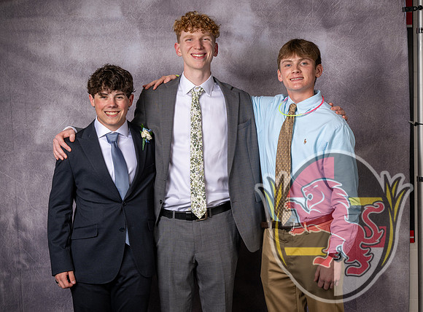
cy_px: 158
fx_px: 663
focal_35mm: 55
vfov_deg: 26.5
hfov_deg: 35.3
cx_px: 235
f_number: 4.5
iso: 50
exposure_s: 1/400
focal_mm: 45
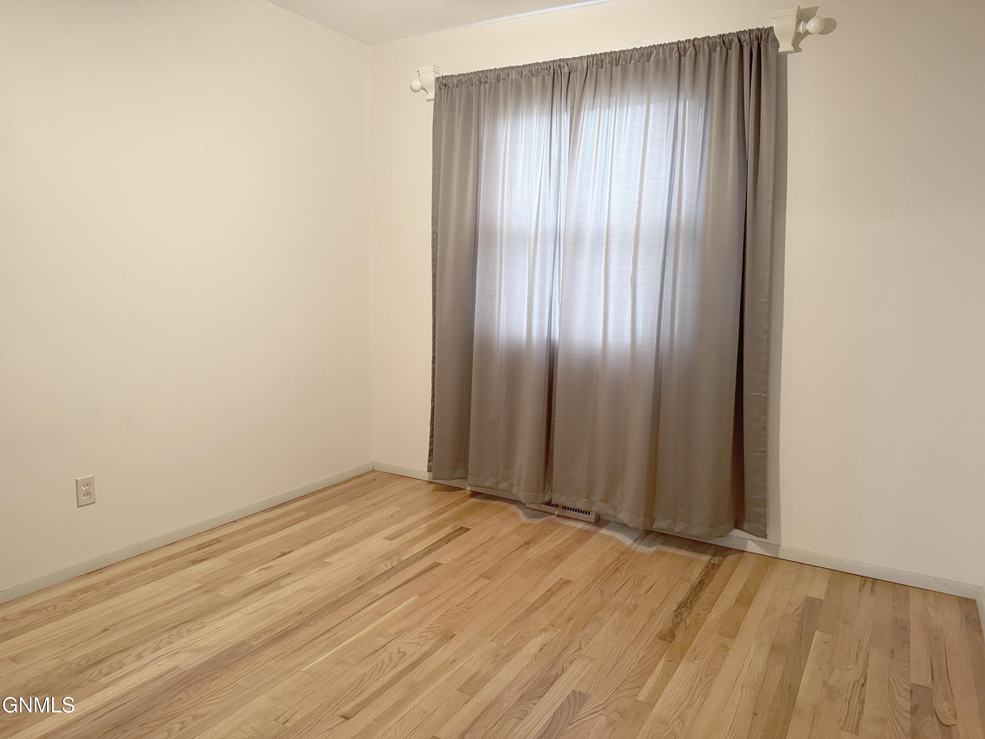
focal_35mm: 24
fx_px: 683
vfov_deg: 56.8
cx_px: 492
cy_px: 370
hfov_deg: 71.6
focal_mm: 6.76
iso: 500
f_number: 1.78
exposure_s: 1/60
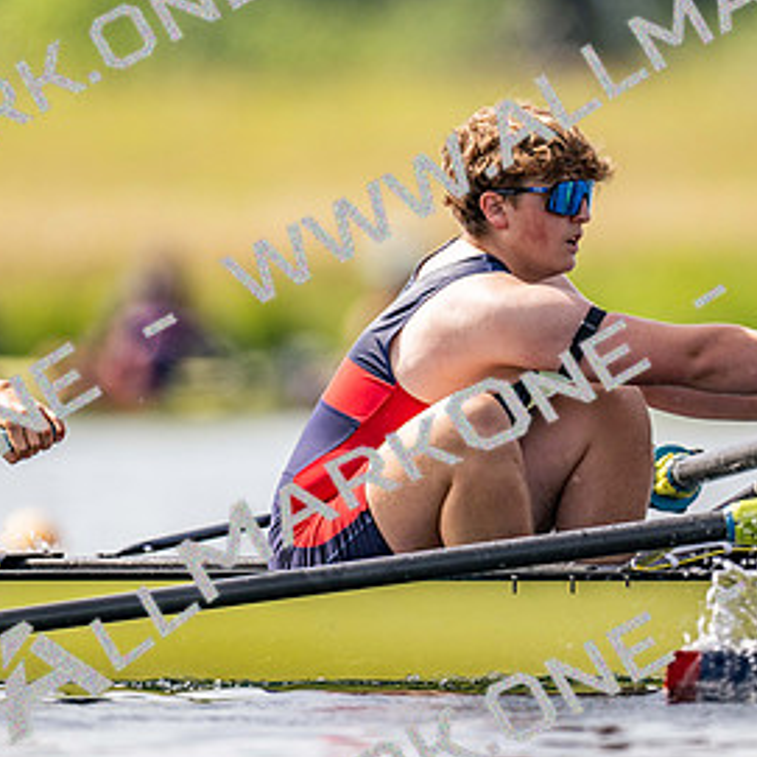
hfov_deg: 1.6
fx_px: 27018
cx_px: 567
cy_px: 311
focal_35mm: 1092
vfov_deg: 1.6
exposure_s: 1/2500
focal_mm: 600
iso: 220
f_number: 4
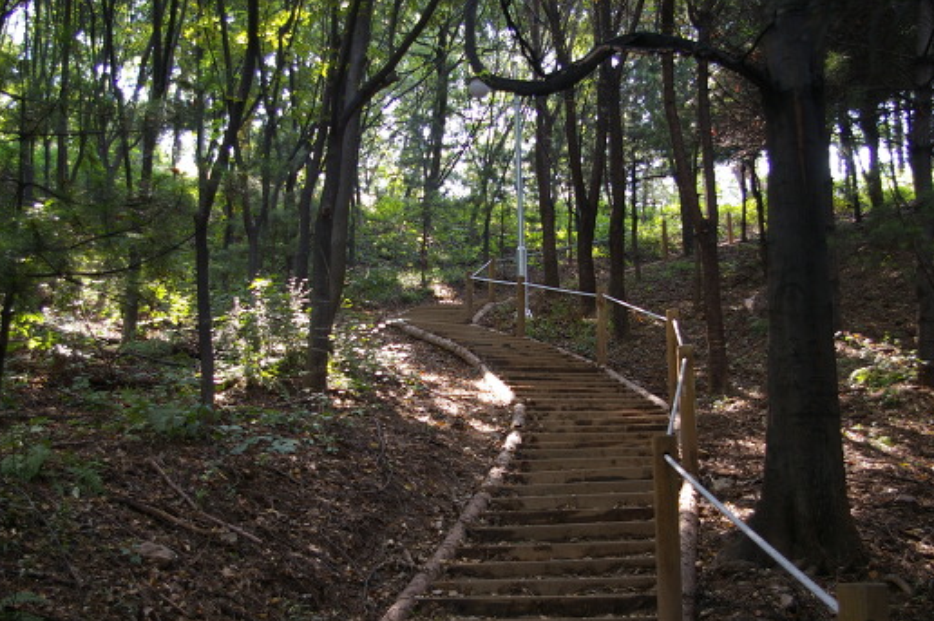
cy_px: 361
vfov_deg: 23.5
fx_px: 1493
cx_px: 463
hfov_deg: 34.7
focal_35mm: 58
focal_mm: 31
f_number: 4
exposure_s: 1/30
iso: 200
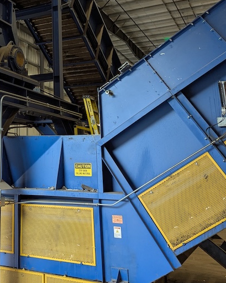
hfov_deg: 30.4
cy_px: 60
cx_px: 15
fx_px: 393
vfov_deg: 38.2
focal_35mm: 47
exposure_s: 1/184
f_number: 1.85
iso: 107
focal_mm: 6.81
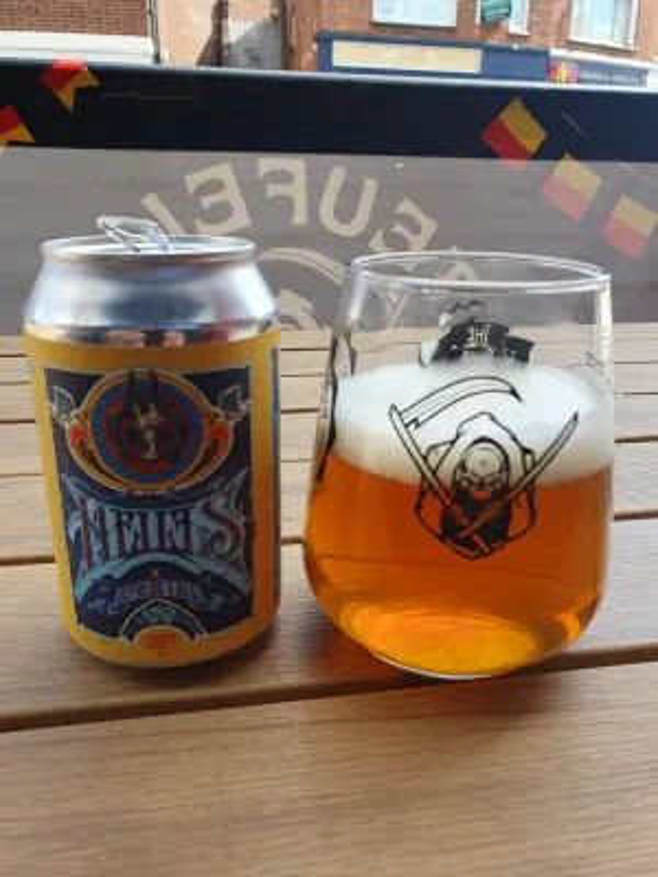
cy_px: 438
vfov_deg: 67.3
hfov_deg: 53.1
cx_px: 329
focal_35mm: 26
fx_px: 659
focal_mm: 4.32
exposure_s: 1/333
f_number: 2.4
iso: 50
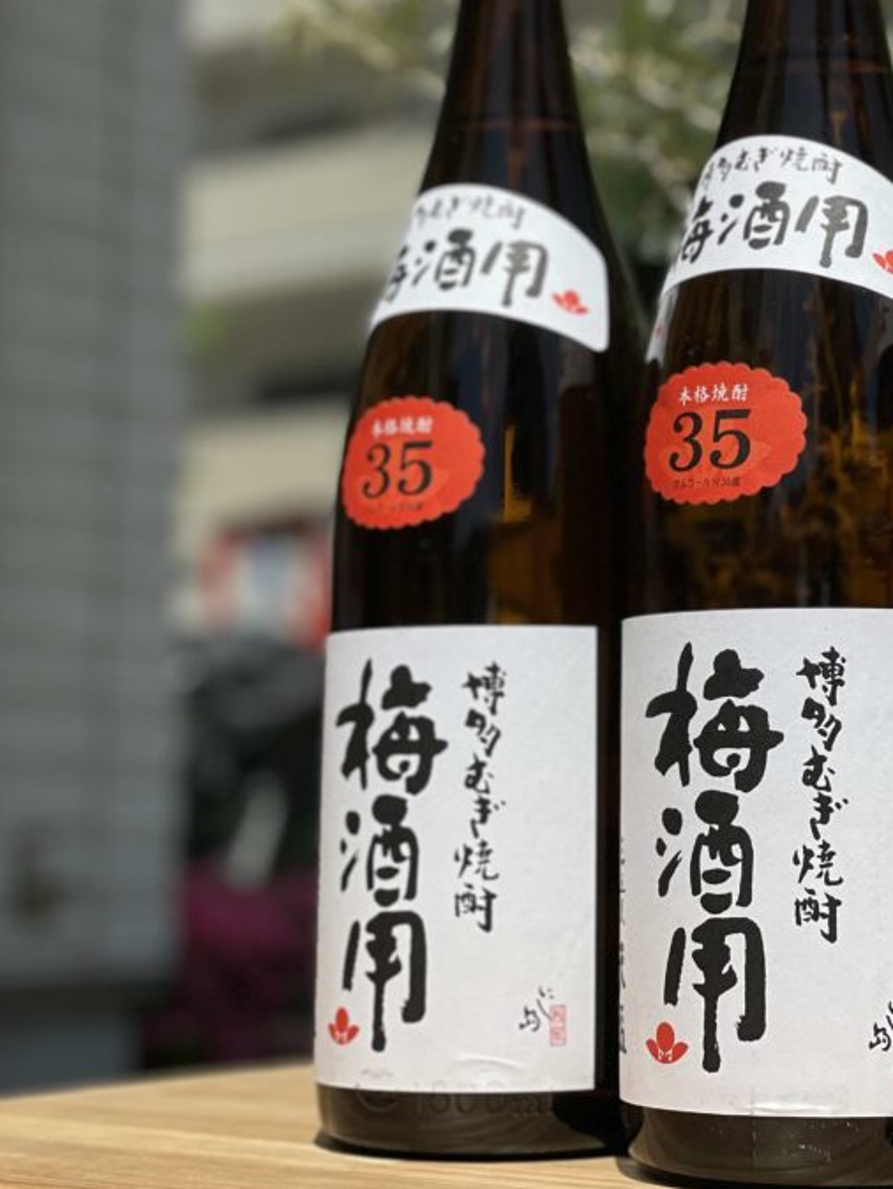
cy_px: 328
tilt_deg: +10.7
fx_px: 2716
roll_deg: +0.5
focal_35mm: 79
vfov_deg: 24.5
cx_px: 664
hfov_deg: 18.6
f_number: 2
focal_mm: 6
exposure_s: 1/4785
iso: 32
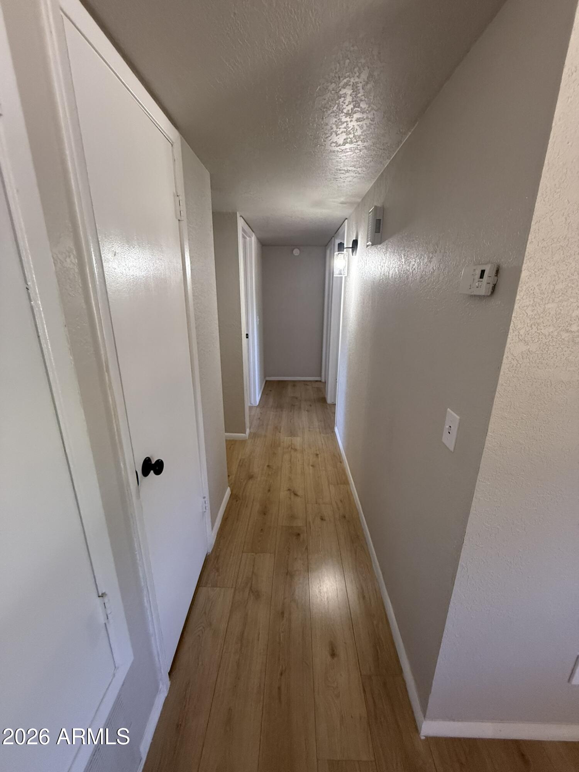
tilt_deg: -14.8
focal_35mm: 14
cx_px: 290
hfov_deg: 85.7
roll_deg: -1.8
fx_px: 312
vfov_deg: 102.1
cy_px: 386
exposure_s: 1/120
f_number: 2.2
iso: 400
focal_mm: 2.22
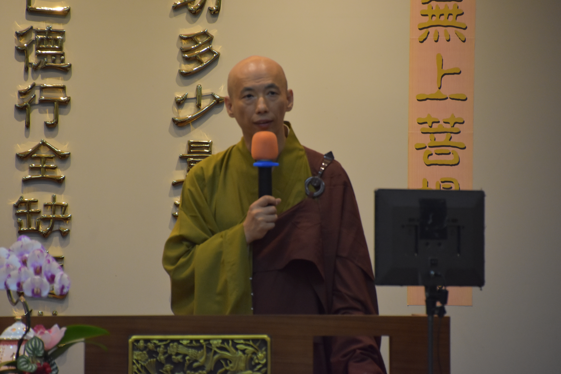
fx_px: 4675
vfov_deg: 4.6
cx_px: 280
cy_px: 187
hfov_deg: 6.9
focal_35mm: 300
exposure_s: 1/100
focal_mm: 200
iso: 1600
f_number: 6.3
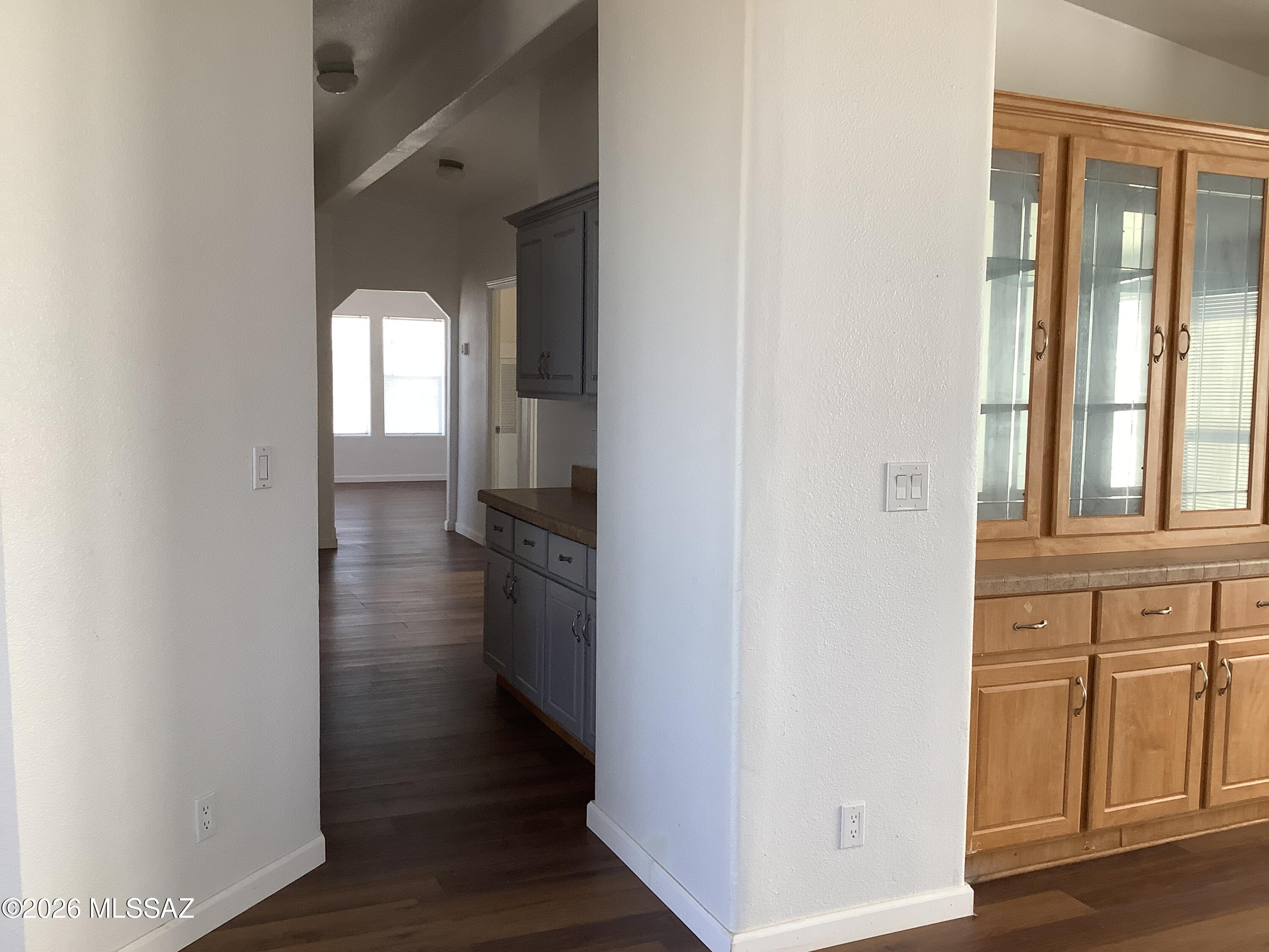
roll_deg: -0.9
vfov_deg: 45.4
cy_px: 476
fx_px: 1136
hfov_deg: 58.4
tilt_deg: -6.1
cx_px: 634
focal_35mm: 31
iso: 100
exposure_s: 1/120
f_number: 2.4
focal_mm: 3.3
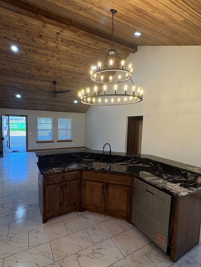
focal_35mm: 17
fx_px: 132
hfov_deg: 74.5
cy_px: 134
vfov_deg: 91.0
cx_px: 89
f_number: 2.2
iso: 160
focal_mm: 2.22
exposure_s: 1/120
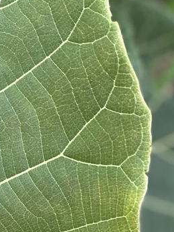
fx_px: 805
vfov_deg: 15.2
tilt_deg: -54.4
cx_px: -106
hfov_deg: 11.7
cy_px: 345
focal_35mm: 120
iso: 32
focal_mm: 4.25
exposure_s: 1/623
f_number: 1.8
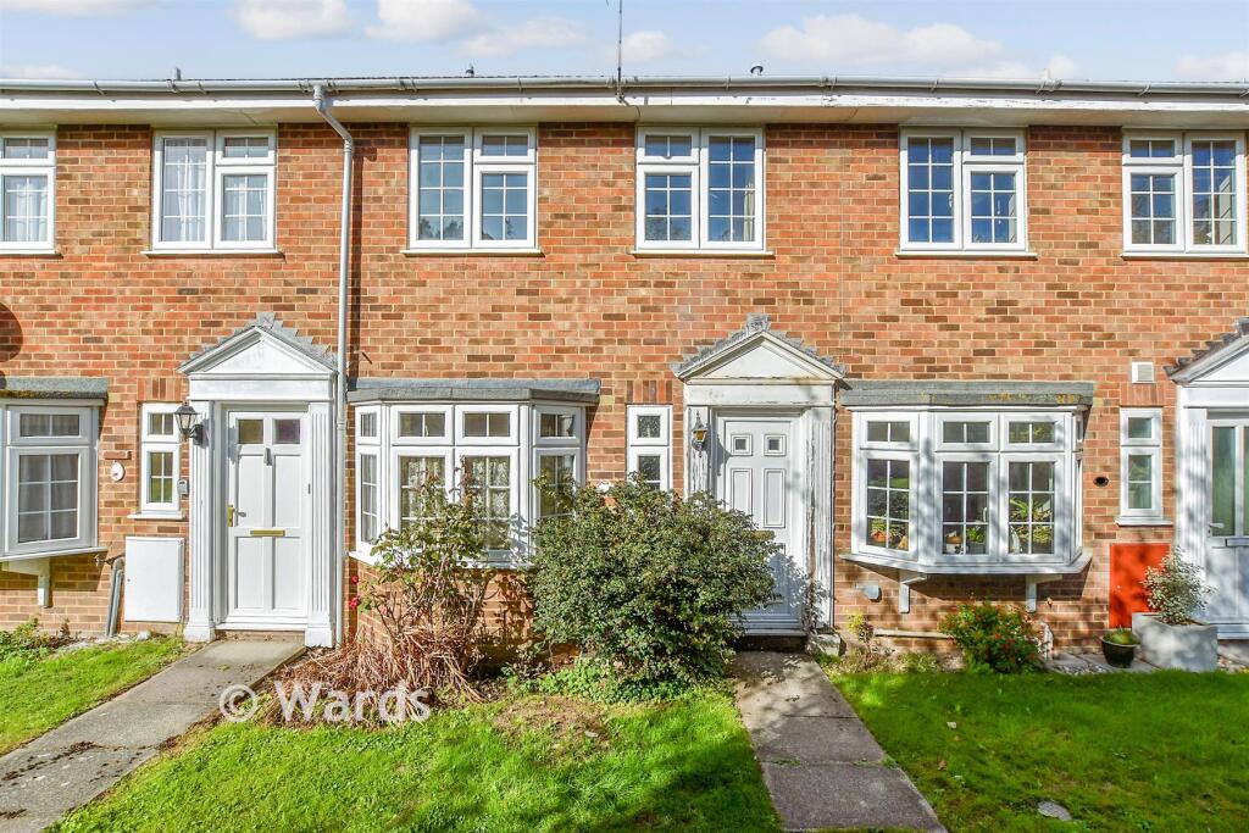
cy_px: 416
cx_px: 624
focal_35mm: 15
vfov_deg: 77.3
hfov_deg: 100.4
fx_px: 520
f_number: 8
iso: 100
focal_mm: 10
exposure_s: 1/400
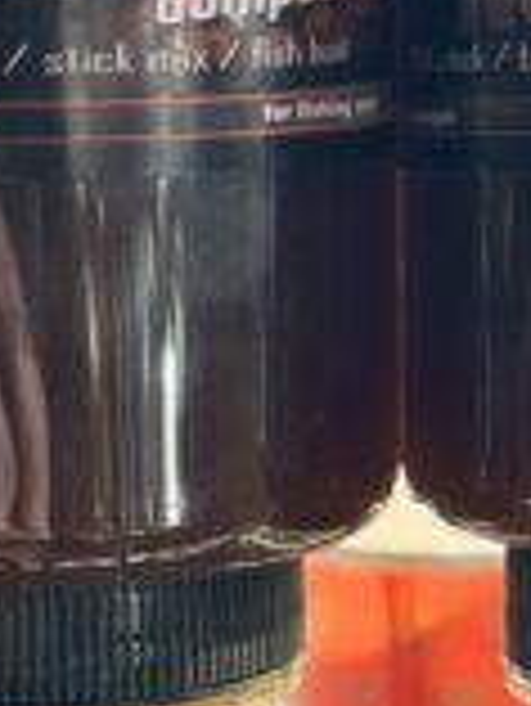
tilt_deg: -12.1
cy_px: 650
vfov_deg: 11.2
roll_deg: -0.6
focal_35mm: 175
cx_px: 464
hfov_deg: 8.5
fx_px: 3574
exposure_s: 1/60
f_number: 1.78
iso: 125
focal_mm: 6.76
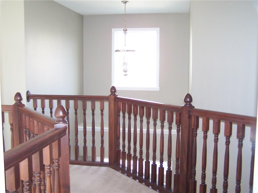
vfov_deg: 37.7
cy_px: 96
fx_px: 283
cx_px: 129
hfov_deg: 49.0
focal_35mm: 38
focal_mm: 6.3
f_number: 2.8
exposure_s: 1/30
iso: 140
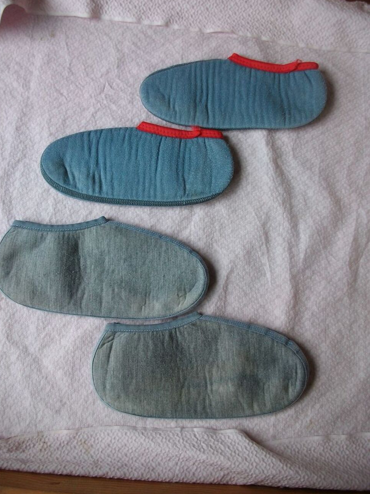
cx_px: 180
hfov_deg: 42.9
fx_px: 470
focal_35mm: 33
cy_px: 240
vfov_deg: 55.3
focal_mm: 5.7
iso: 80
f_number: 2.9
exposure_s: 1/48.9
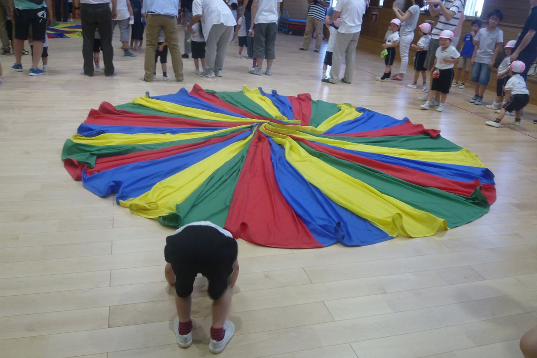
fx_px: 433
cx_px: 262
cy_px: 167
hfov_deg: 63.6
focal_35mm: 29
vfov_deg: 44.9
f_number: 2.9
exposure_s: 1/30
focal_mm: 4.8
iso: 100
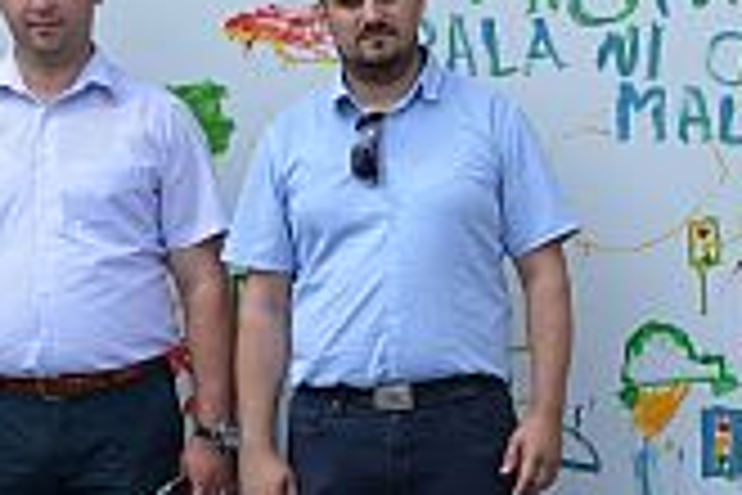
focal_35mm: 161
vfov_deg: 8.4
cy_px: 567
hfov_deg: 12.7
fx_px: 3318
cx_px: 666
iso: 180
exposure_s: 1/250
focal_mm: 30
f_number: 8
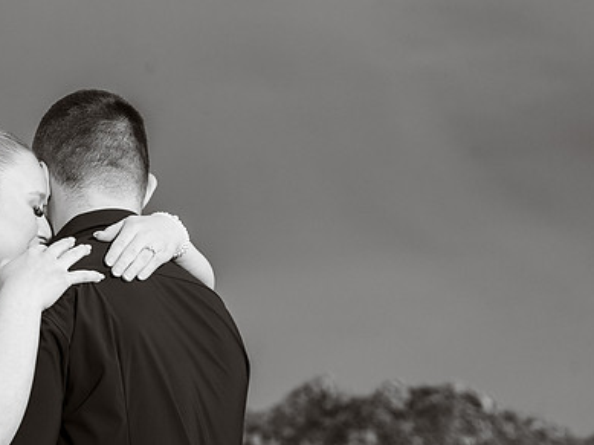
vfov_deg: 12.1
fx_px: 2092
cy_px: 256
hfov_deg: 16.1
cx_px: 228
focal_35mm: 122
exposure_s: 1/250
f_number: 5.6
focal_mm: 85
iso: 250
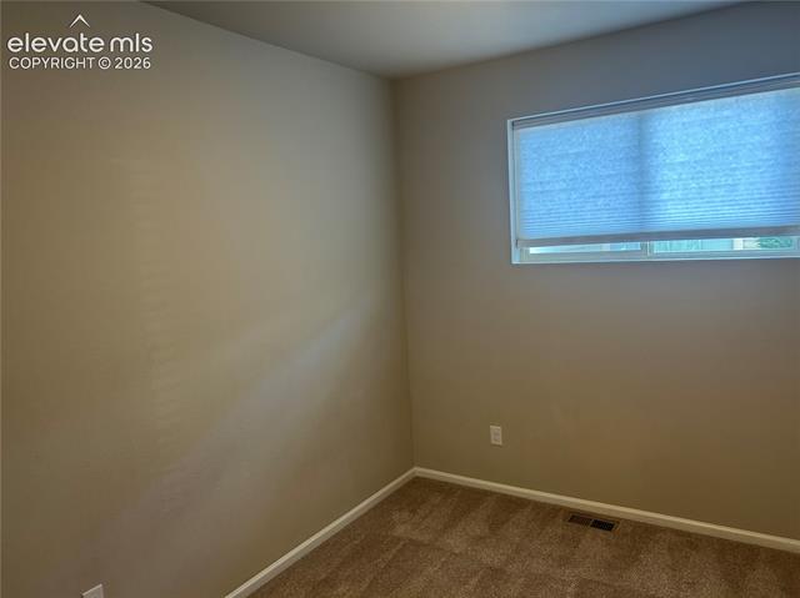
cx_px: 400
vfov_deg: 53.0
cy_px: 299
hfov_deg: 67.3
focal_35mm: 26
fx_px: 600
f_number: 1.5
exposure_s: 1/60
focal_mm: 5.7
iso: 125
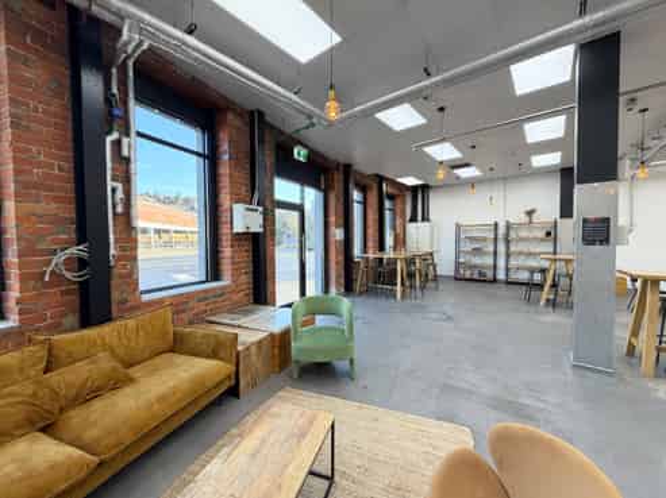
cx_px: 333
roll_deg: +0.6
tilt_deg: -2.1
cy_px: 249
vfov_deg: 85.6
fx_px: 269
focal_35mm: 14
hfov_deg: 102.1
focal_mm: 2.22
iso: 100
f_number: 2.2
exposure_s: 1/100
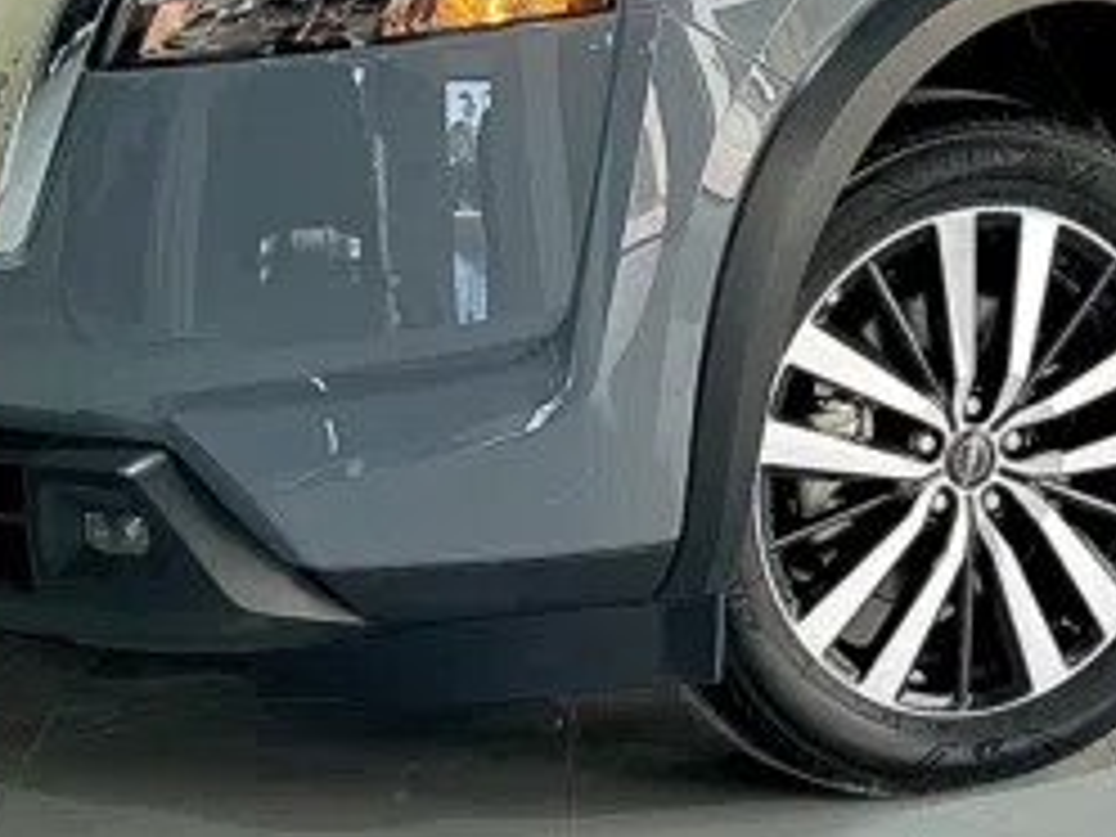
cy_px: 72
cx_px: 724
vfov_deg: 21.4
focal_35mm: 67
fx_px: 2160
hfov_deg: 28.8
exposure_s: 1/357
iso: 50
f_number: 1.6
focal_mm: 5.1
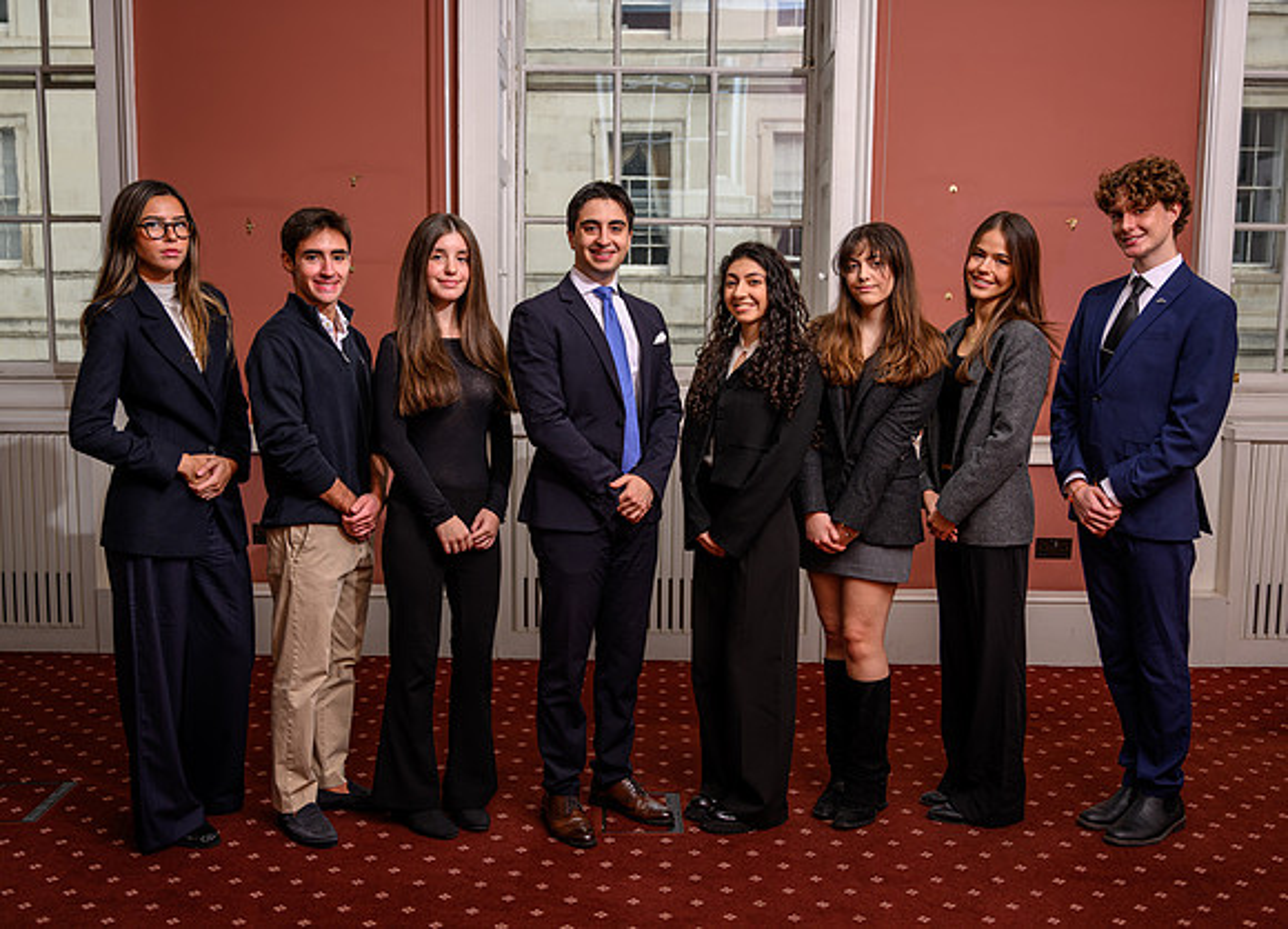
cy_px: 464
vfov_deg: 37.3
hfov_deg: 50.2
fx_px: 1376
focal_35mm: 38
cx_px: 644
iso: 50
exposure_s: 1/200
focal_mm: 34.5
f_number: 4
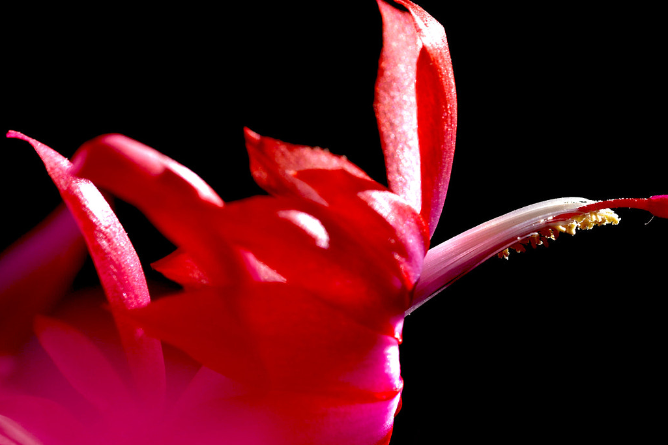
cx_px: 456
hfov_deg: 8.4
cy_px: 315
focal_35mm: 246
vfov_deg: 5.6
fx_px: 4560
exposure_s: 1/400
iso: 100
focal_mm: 105
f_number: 5.6
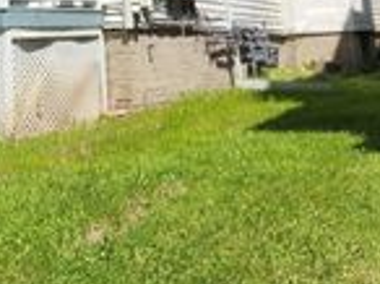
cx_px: 16
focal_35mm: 79
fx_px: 866
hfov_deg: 23.9
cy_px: -132
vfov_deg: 17.0
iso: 12
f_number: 1.8
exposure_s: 1/944
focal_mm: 6.4
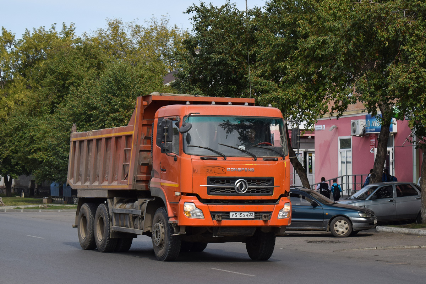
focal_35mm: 82
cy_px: 142
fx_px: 976
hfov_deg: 24.6
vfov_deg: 16.6
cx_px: 213
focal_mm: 55
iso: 200
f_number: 5.6
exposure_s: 1/1000
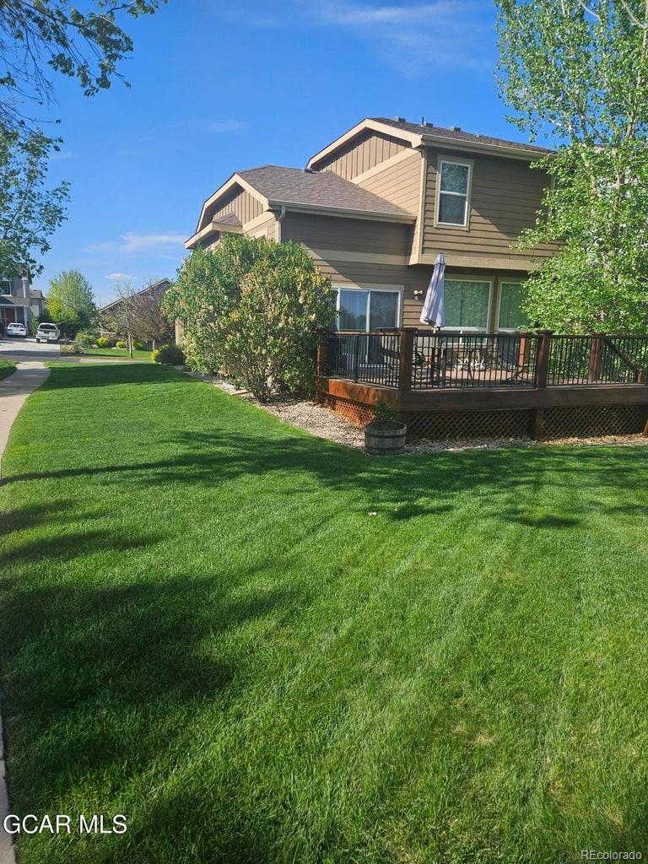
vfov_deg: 73.9
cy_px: 432
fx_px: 574
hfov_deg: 58.9
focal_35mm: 23
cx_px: 324
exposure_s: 1/1365
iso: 25
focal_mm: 5.4
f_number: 1.8
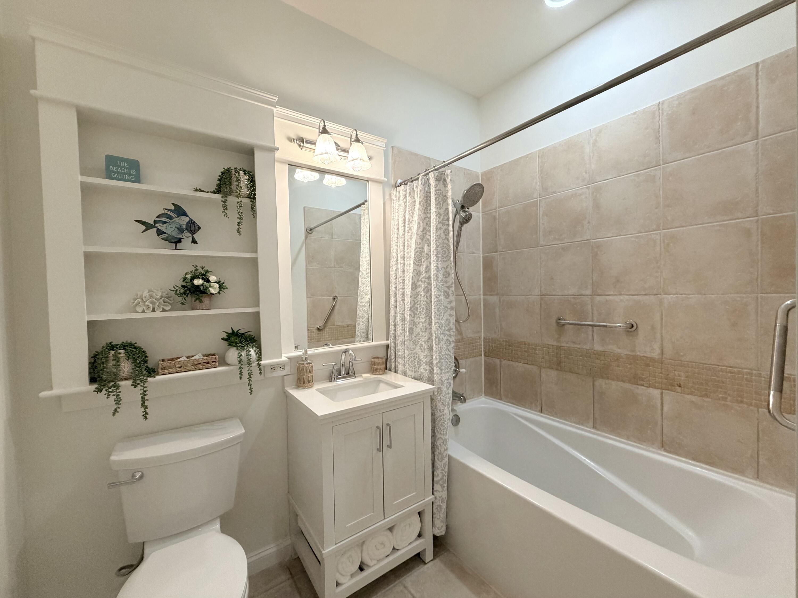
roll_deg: +1.1
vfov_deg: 85.7
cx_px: 399
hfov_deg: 102.1
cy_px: 299
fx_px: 323
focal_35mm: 14
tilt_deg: -3.1
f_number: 2.2
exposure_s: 1/120
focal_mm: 2.22
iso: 320
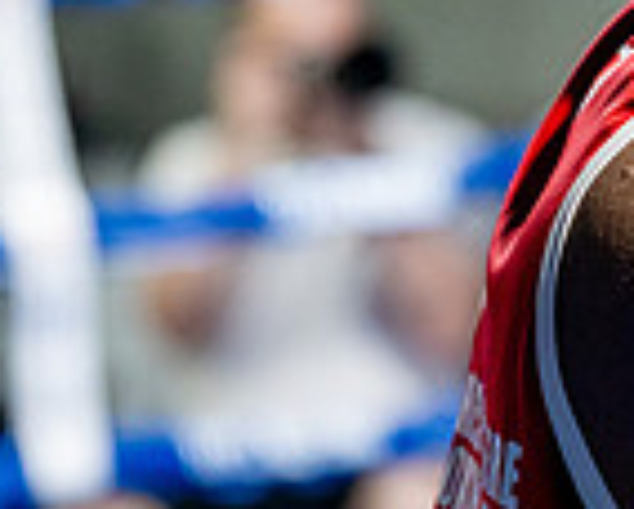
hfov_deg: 6.2
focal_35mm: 306
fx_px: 5750
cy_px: 172
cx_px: 942
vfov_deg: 5.1
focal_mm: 80
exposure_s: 1/800
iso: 4000
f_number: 2
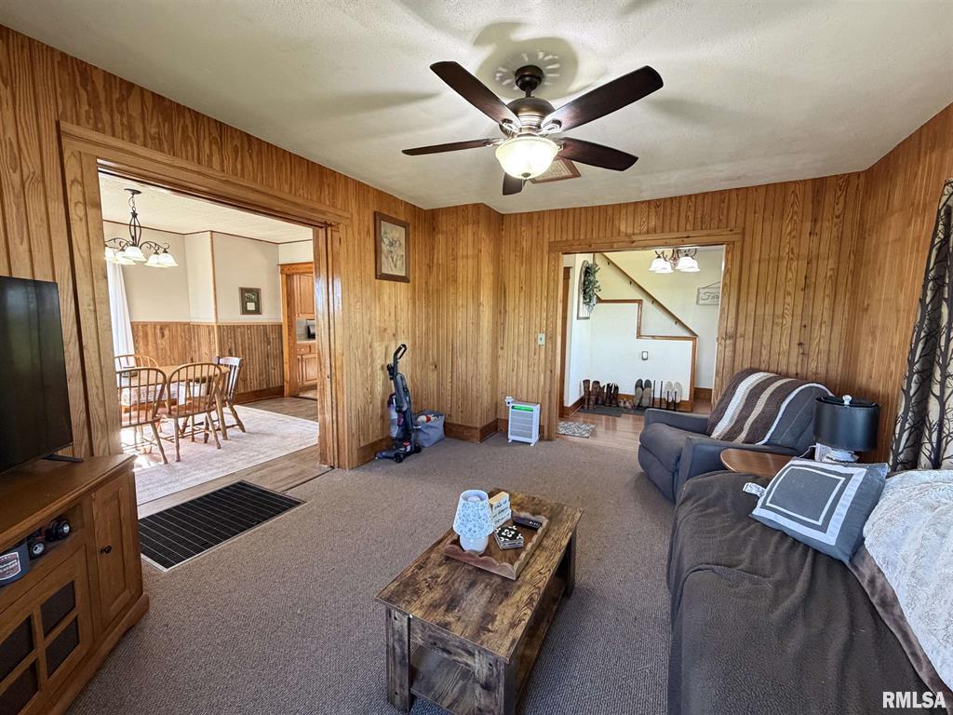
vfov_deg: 85.7
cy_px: 358
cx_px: 476
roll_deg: -0.2
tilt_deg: -5.7
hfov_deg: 102.1
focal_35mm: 14
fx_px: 385
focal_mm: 2.22
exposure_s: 1/60
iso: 400
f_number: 2.2
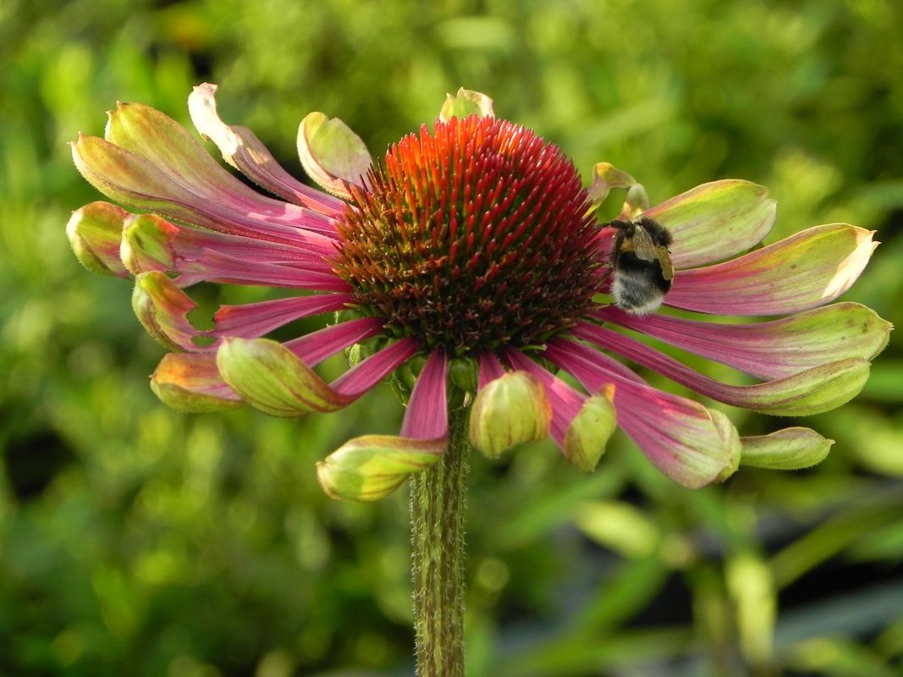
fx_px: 7590
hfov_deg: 6.8
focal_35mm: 291
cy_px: 338
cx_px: 452
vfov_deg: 5.1
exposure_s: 1/160
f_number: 5
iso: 160
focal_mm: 51.8
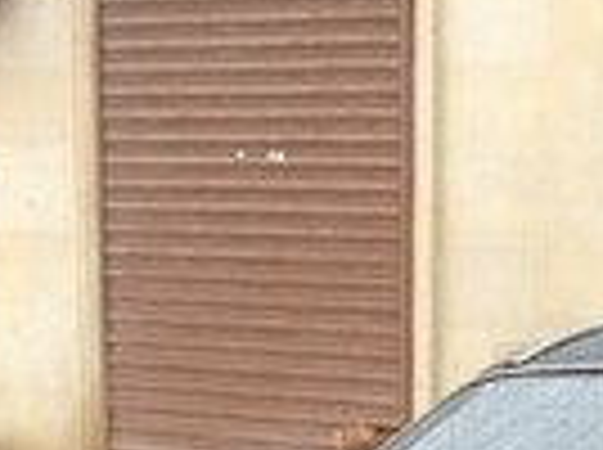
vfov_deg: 8.5
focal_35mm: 163
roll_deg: -2.7
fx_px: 2834
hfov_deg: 11.8
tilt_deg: -12.4
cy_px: 938
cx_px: 778
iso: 80
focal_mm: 4.12
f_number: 2.4
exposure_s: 1/120
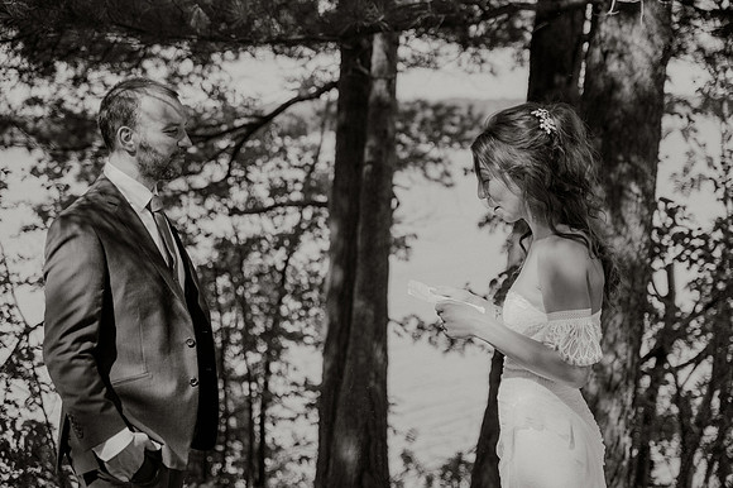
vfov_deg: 18.9
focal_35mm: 72
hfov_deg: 28.1
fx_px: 1462
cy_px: 244
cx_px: 372
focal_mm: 70
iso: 800
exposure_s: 1/8000
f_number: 2.8
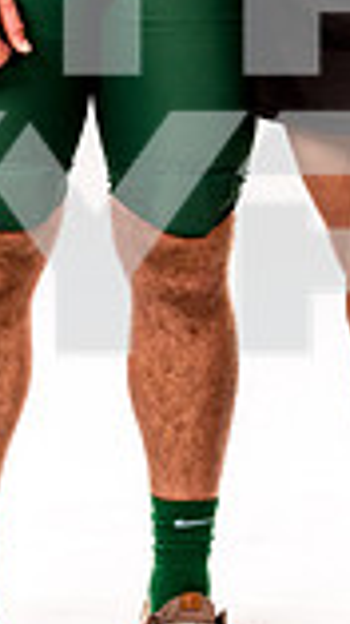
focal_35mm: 165
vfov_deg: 12.8
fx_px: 2730
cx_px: 199
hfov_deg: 7.3
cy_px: -44
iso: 800
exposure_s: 1/400
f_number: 8
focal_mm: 55
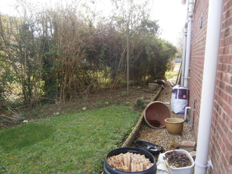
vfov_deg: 53.0
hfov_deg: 67.3
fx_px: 174
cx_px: 116
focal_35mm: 26
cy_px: 87
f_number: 2.8
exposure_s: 1/100
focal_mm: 4.7
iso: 80
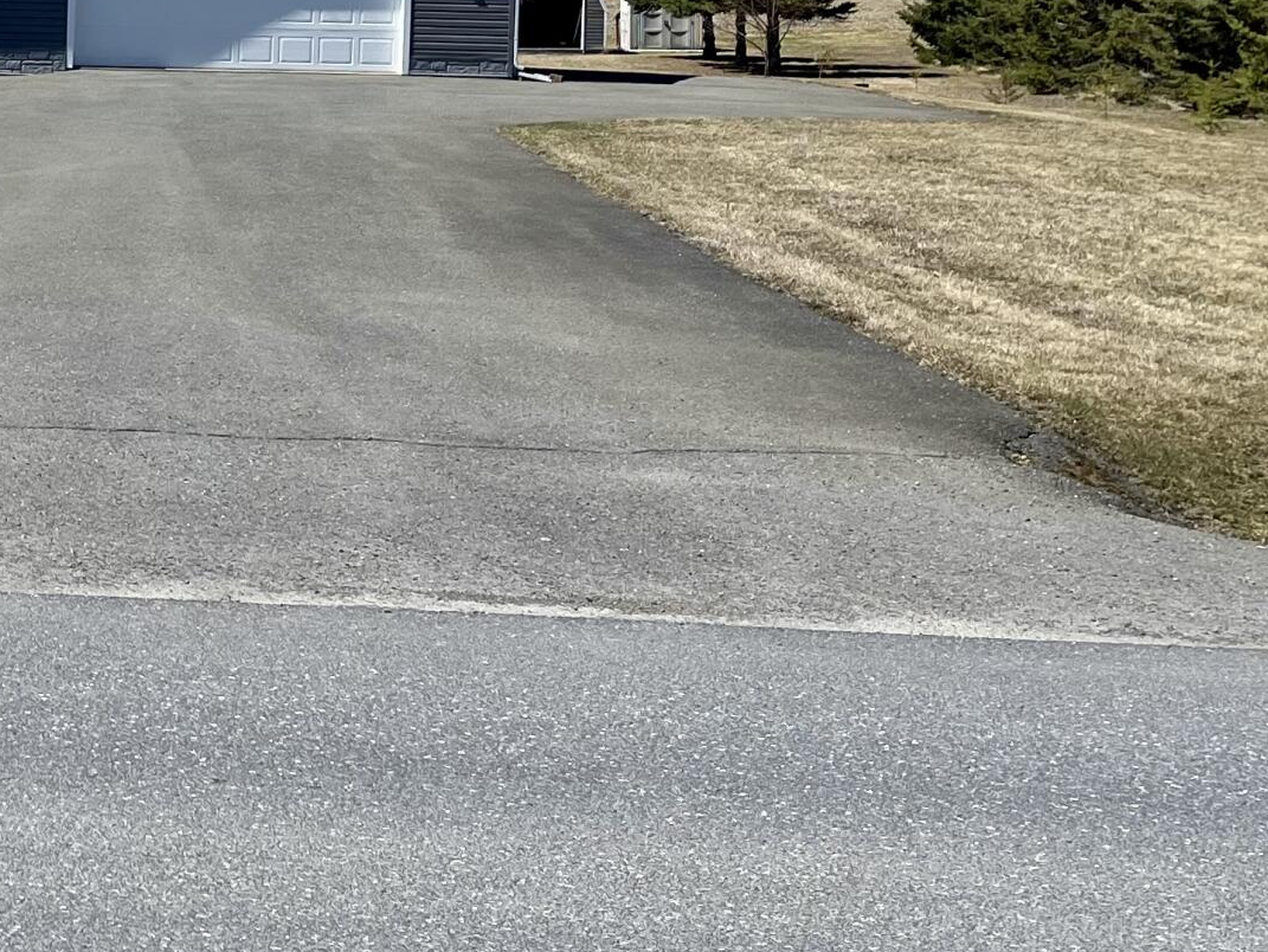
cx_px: -134
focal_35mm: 70
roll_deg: -1.6
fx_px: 2565
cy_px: 122
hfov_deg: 25.7
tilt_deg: -2.3
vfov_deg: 20.7
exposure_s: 1/4525
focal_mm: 5.1
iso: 32
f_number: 1.6
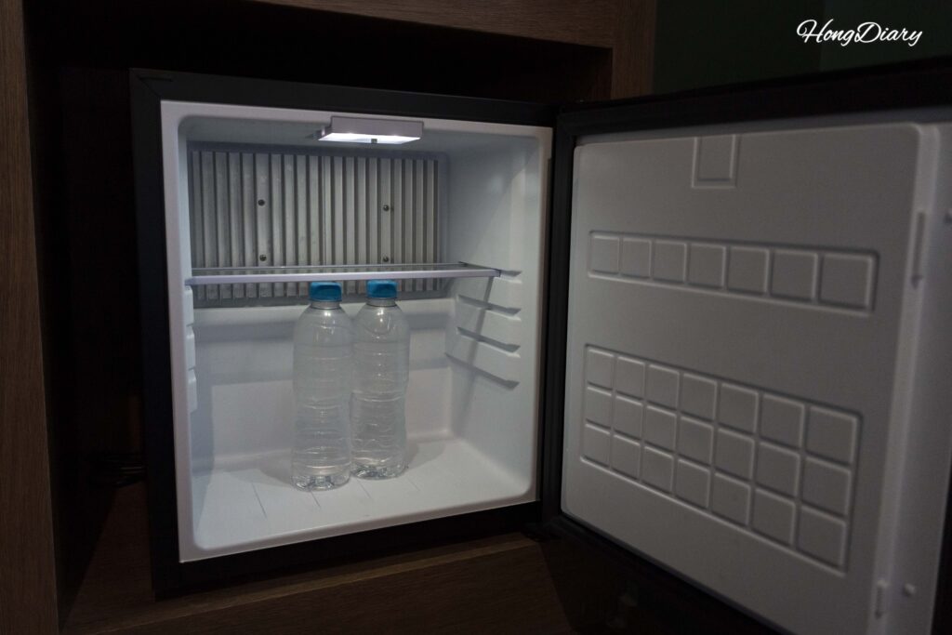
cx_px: 476
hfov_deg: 65.5
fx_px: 740
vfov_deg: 46.4
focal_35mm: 28
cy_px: 318
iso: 5000
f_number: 4
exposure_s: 1/160
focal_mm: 28
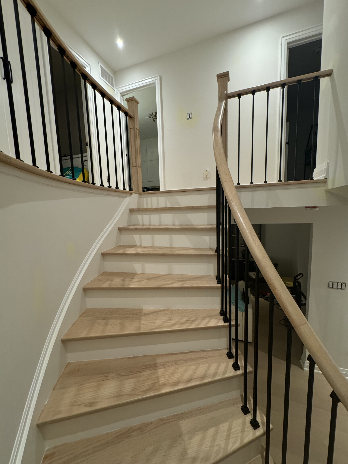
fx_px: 188
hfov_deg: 85.7
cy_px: 232
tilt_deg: -5.4
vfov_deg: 102.1
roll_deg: +0.1
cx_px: 174
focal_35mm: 14
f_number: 2.2
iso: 320
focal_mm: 2.22
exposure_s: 1/60
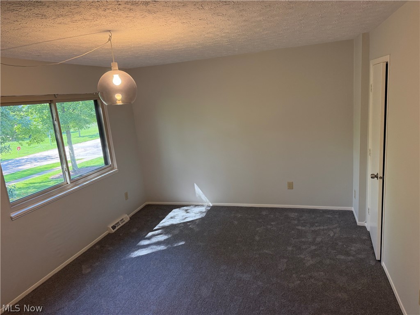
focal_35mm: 24
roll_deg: +4.5
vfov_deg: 56.8
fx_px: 291
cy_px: 158
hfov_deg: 71.6
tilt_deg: -11.2
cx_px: 210
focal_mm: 6.76
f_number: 1.78
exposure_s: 1/120
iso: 320
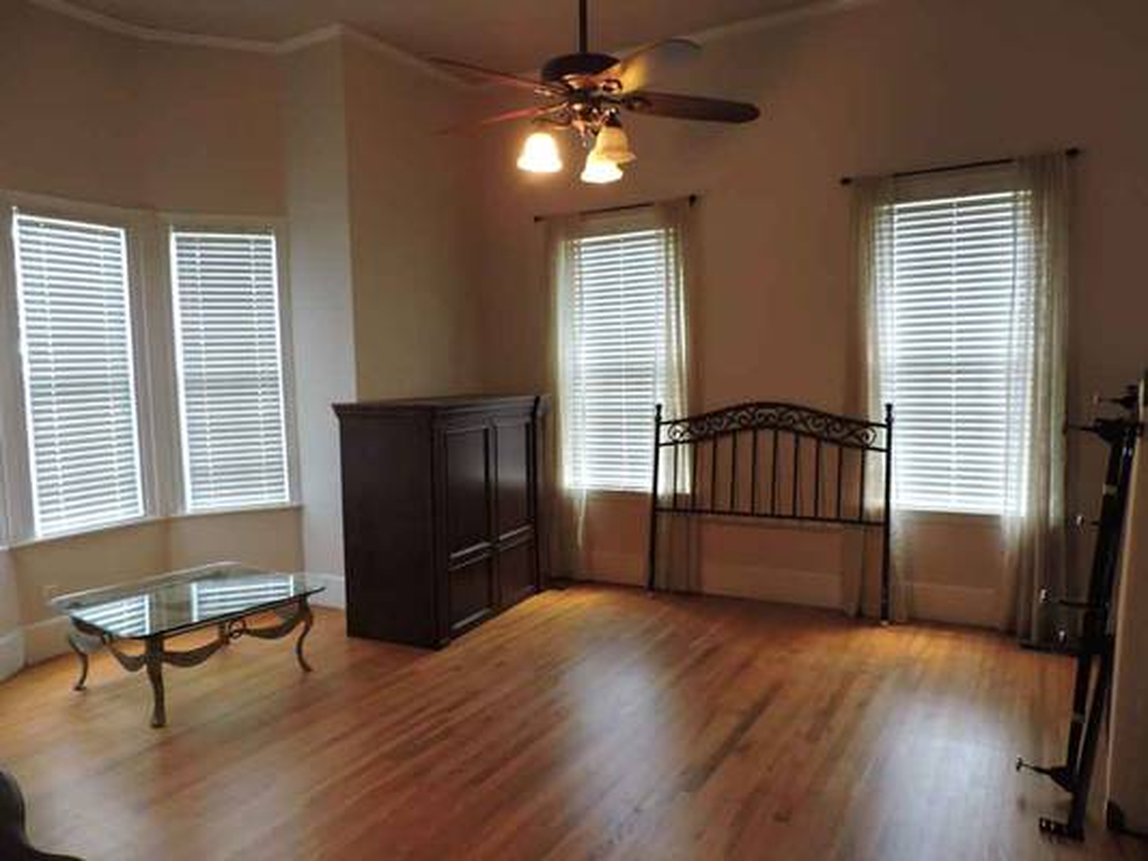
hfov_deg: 71.6
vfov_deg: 56.8
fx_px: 796
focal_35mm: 24
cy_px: 430
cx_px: 574
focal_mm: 4.3
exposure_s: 1/30
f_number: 3
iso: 250
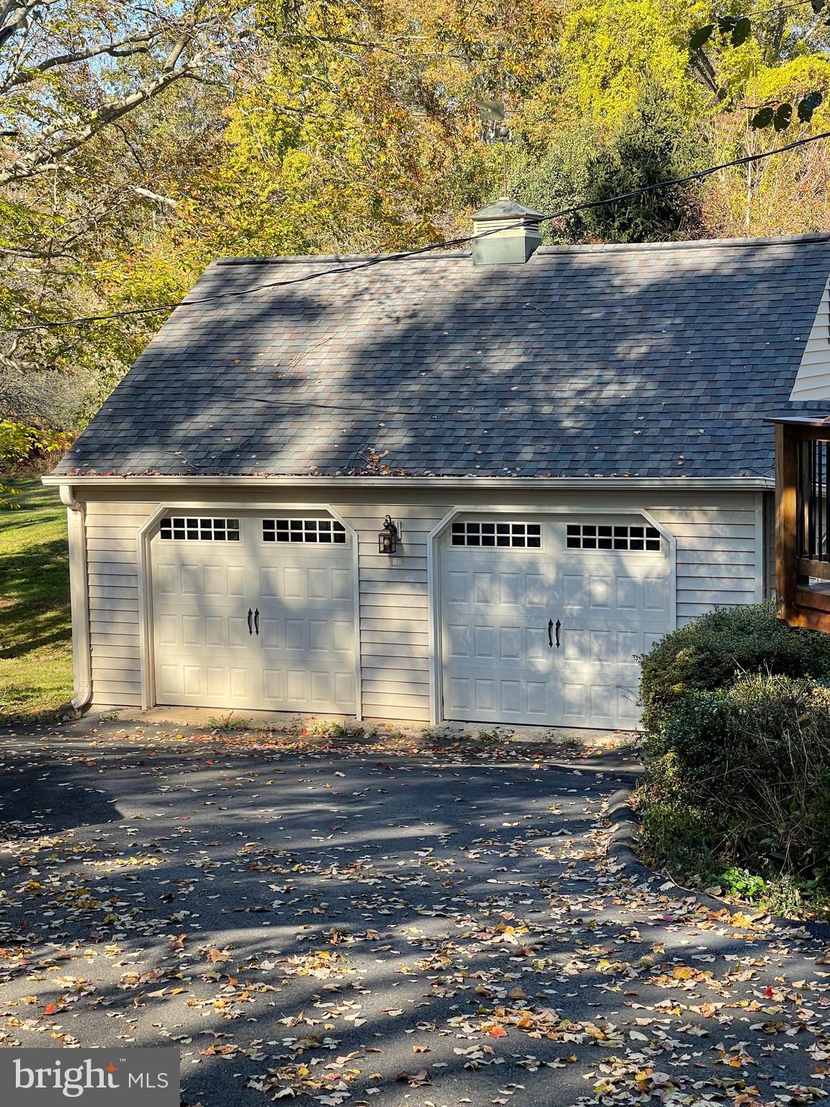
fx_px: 2046
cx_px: 415
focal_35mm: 64
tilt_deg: -3.6
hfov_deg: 22.9
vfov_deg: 30.3
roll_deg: +2.1
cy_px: 554
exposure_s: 1/244
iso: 20
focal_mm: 7.5
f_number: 2.2
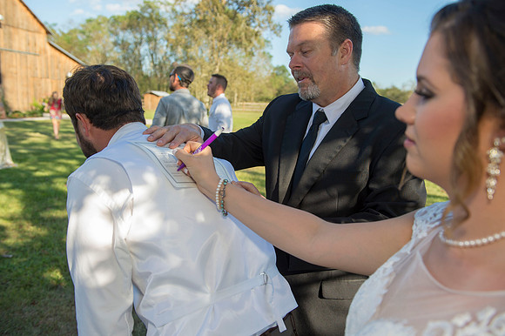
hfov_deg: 58.7
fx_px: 449
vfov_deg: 41.1
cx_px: 252
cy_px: 168
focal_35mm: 32
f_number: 4.5
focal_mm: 32
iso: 200
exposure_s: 1/500
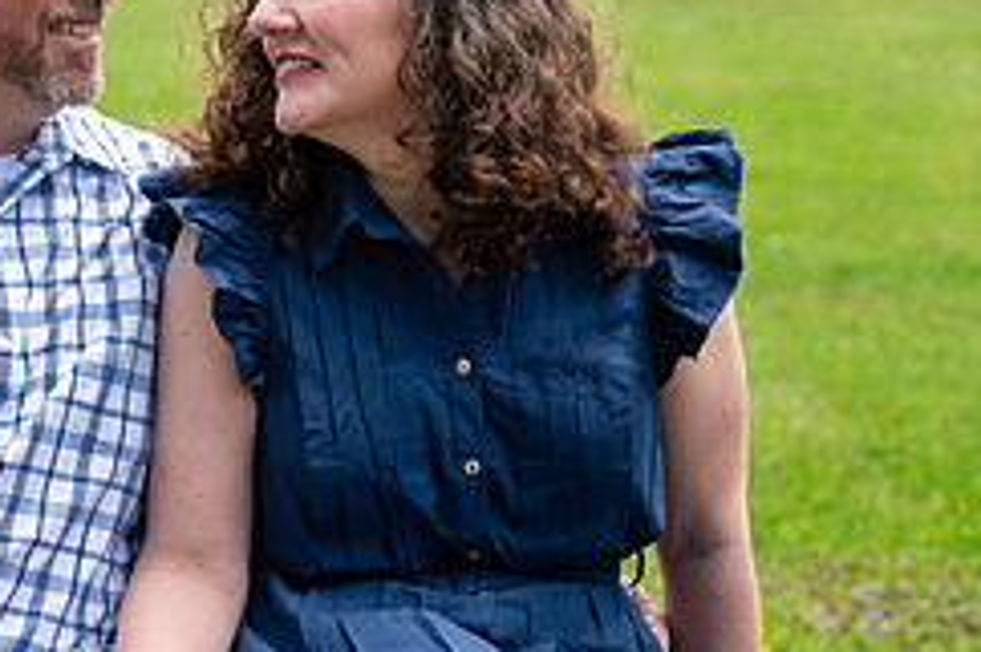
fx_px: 4575
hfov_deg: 12.2
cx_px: 276
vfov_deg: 8.2
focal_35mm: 168
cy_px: 472
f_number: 4
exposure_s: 1/250
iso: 80
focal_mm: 70
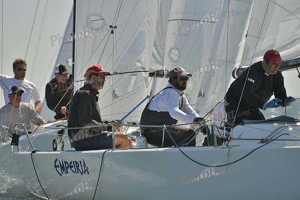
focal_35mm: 400
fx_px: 3334
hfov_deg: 5.2
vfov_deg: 3.4
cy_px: 100
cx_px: 150
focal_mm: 400
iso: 280
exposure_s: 1/1250
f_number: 7.1
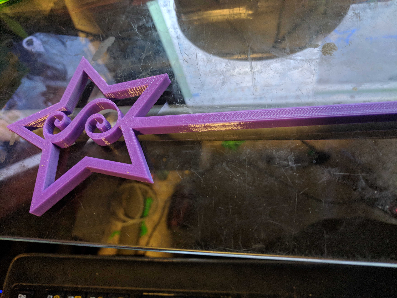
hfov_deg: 67.3
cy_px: 149
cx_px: 198
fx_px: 298
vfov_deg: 53.1
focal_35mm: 26
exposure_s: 1/24
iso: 1028
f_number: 2
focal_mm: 4.67
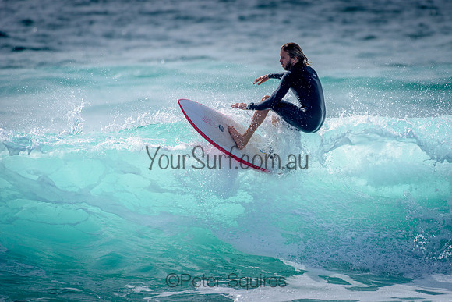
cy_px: 117
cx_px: 277
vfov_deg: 2.2
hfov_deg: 3.4
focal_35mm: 613
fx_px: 7698
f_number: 5.6
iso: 125
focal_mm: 500
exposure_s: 1/2000
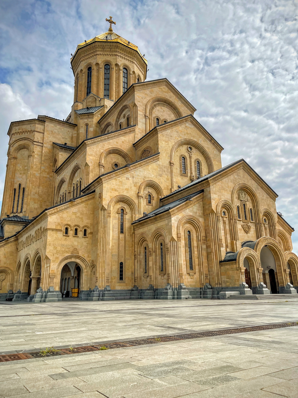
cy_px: 199
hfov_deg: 53.1
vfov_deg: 67.3
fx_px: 298
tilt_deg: +17.8
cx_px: 149
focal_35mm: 26
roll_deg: +1.5
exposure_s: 1/6579
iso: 32
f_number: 1.6
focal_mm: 5.1
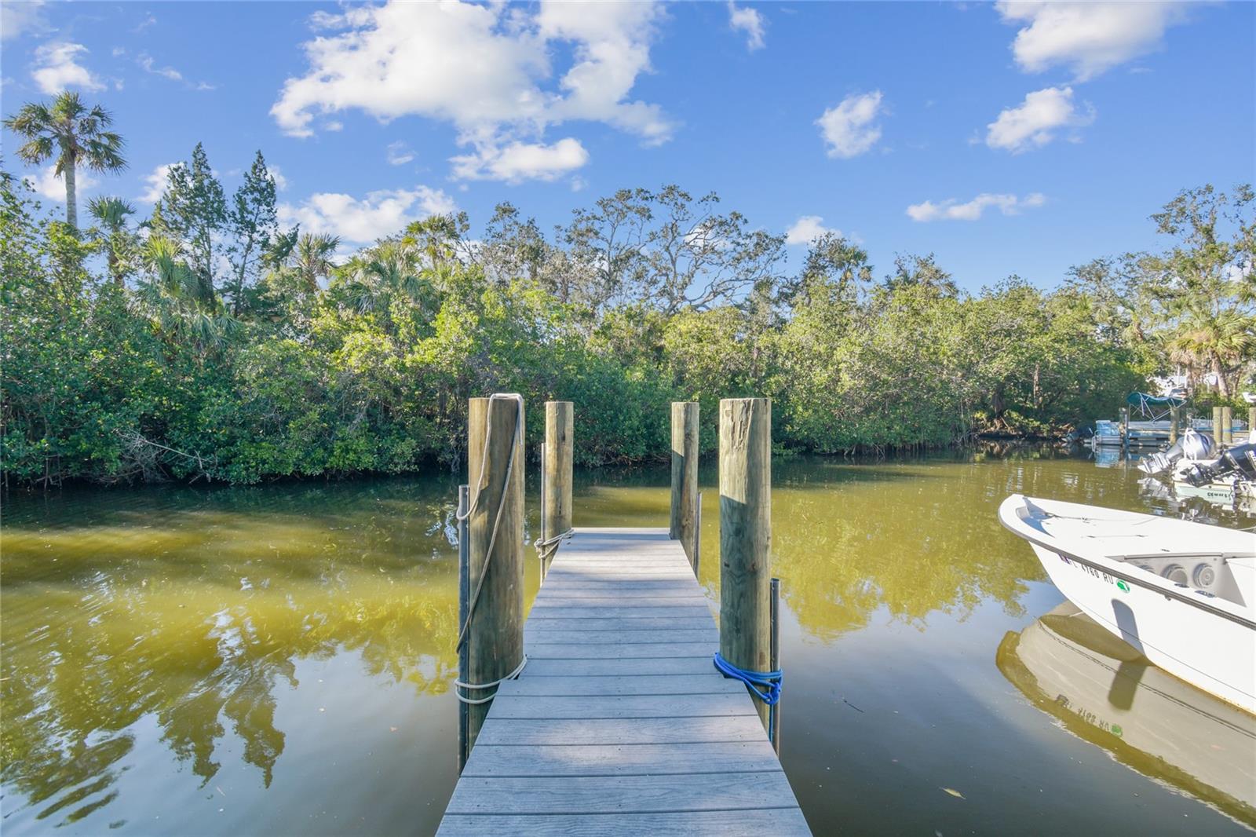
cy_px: 418
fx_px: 523
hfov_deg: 100.4
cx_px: 628
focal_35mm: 15
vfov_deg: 77.3
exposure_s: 1/60
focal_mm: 10
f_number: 7.1
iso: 100
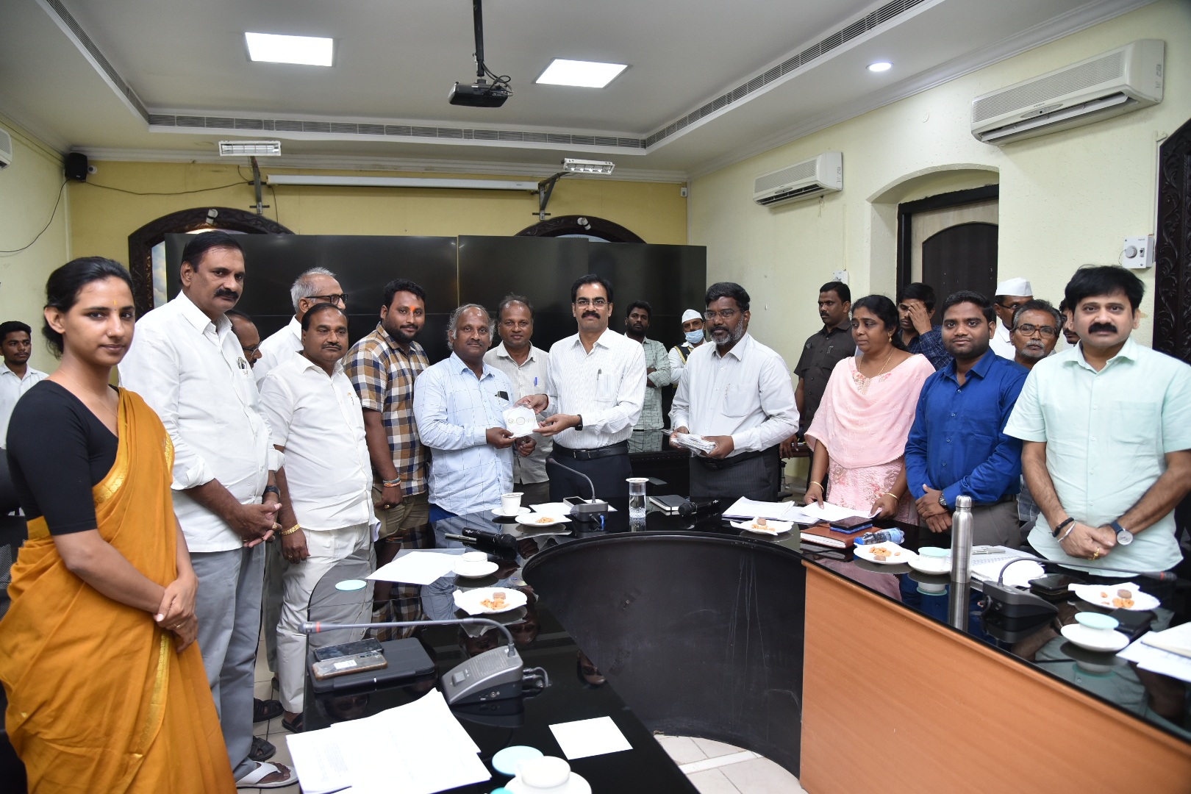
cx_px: 596
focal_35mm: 24
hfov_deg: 73.7
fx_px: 794
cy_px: 397
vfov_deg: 53.1
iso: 1250
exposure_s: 1/125
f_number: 4
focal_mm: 24
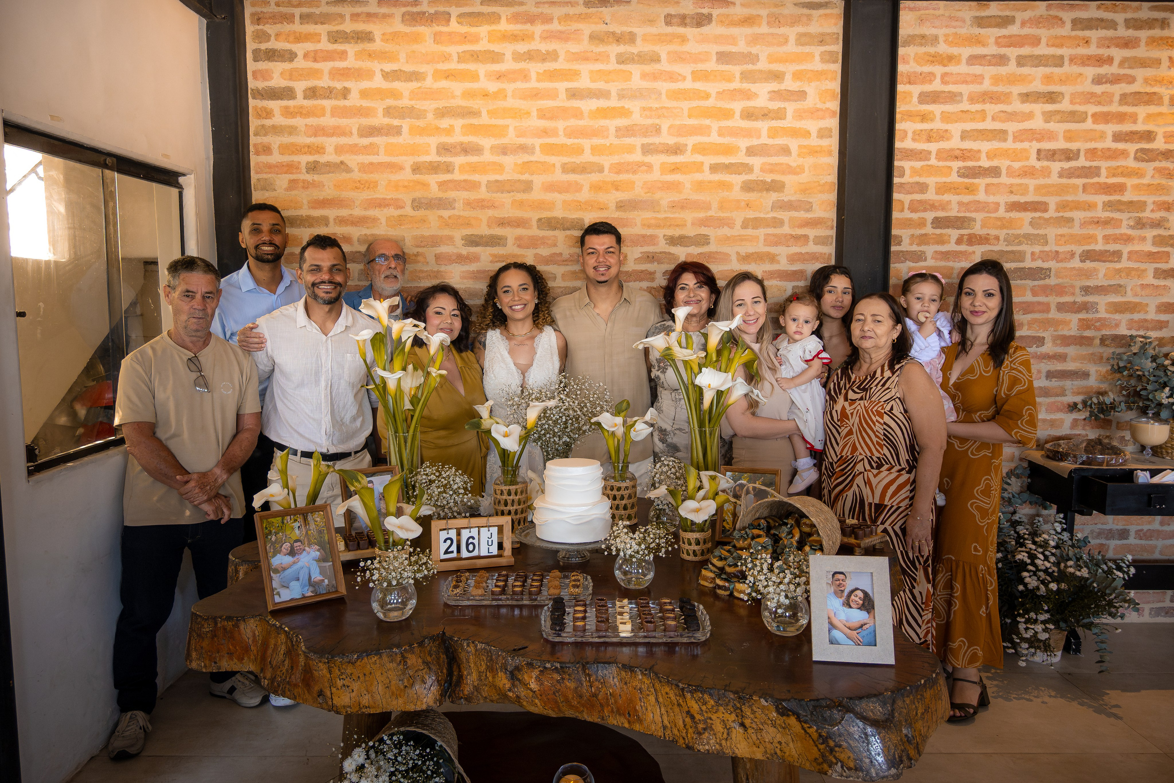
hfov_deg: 72.2
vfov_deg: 51.8
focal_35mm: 25
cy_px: 392
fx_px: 805
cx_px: 578
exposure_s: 1/160
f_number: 3.5
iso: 1000
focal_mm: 16
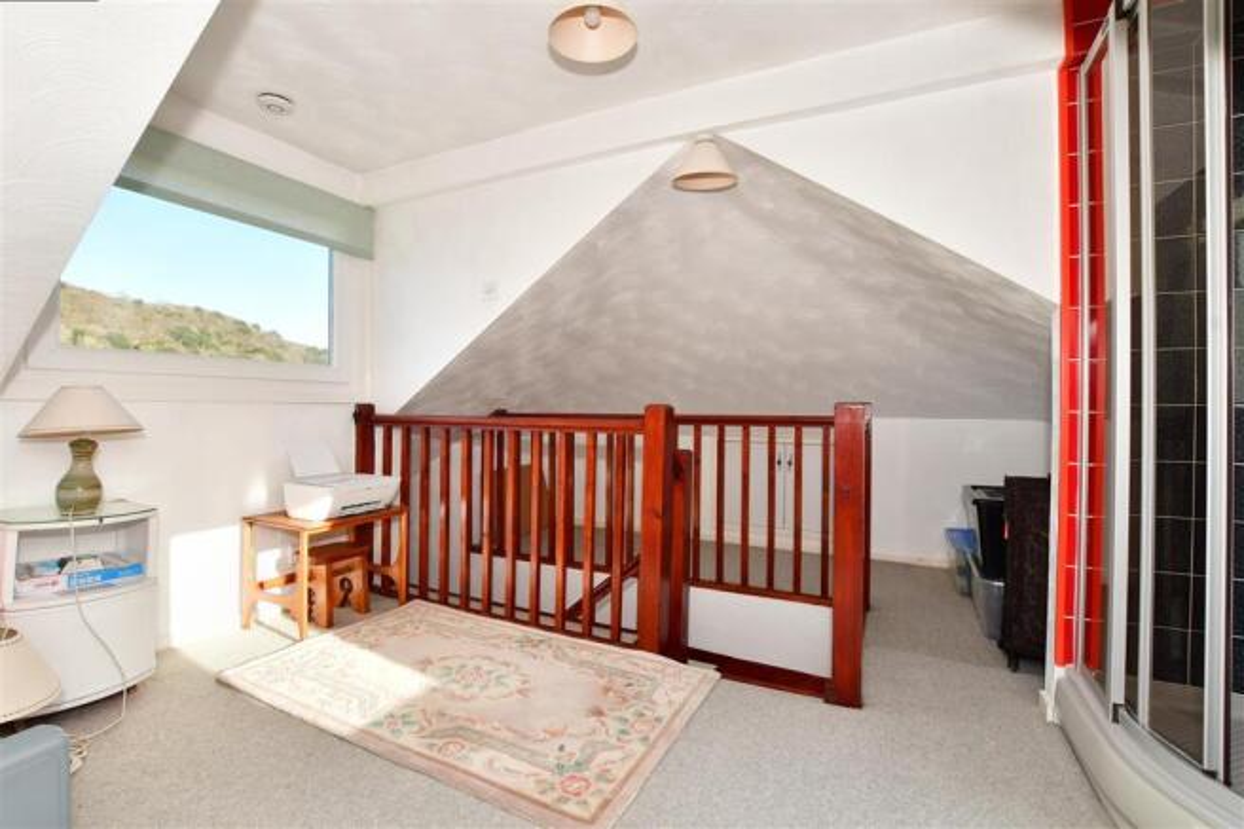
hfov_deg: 100.4
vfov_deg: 77.3
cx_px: 622
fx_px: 518
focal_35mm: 15
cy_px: 414
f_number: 8
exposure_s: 1/30
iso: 400
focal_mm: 10
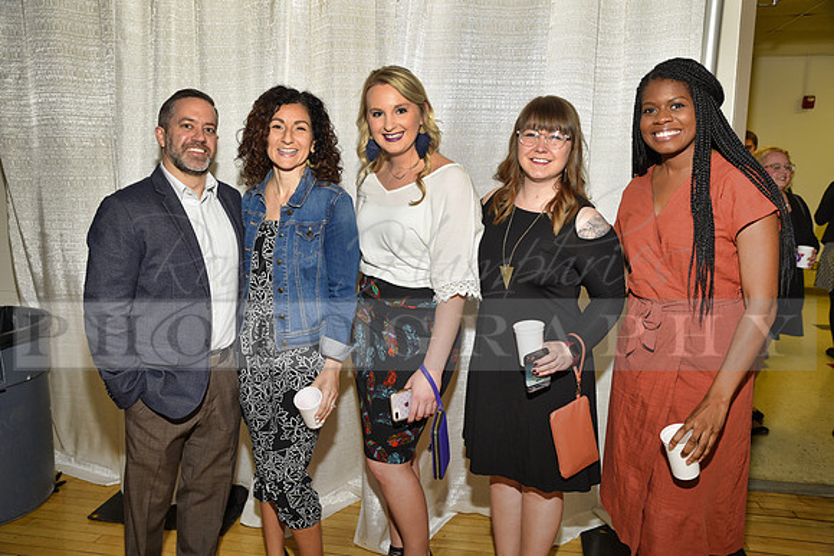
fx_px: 672
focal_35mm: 29
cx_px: 417
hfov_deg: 63.6
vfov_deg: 45.0
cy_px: 278
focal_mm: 29
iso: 200
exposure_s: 1/60
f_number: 5
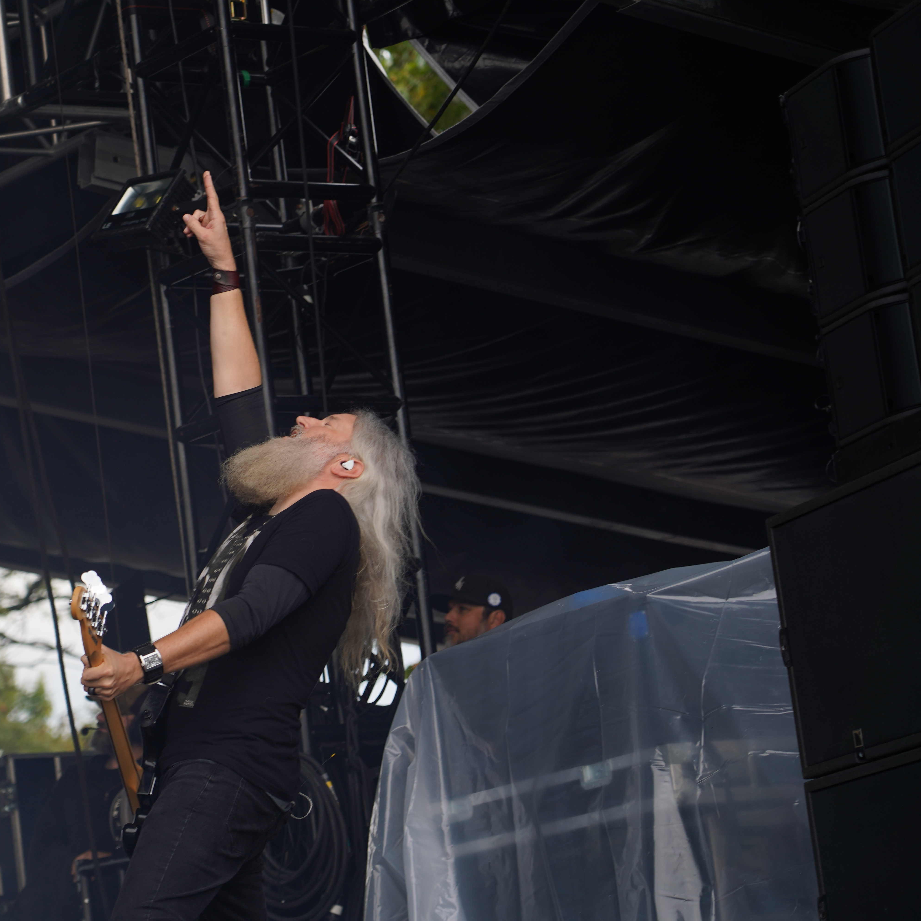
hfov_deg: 13.0
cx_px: 294
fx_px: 4034
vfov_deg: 13.0
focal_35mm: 134
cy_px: 460
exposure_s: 1/160
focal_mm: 105
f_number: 4.5
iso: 100
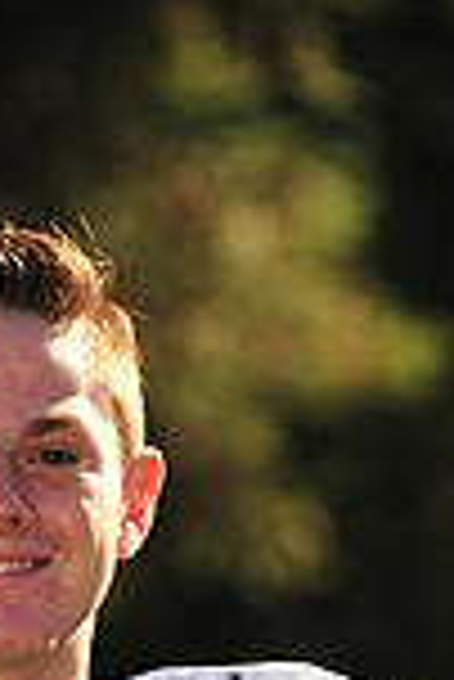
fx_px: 12286
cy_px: 1153
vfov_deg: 3.2
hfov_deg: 2.1
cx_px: 81
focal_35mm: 651
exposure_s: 1/1000
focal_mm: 170
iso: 200
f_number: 4.5
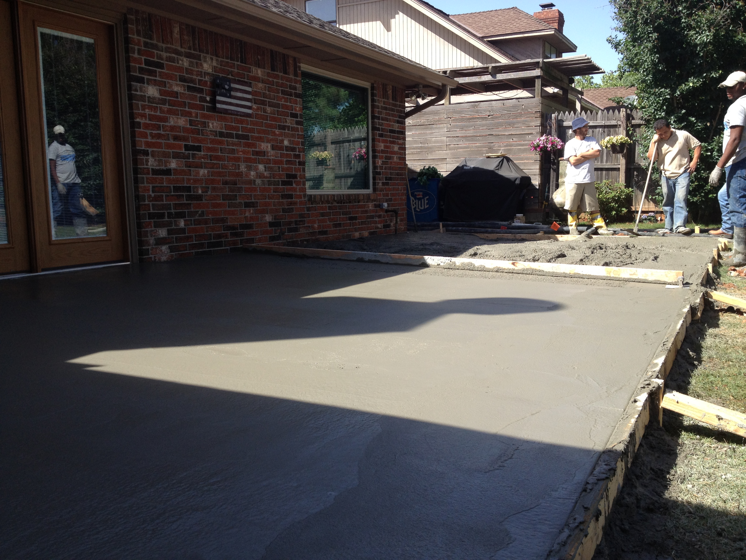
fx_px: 754
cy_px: 280
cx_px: 373
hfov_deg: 52.6
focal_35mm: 35
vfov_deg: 40.7
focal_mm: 4.28
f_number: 2.4
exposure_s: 1/690
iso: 64
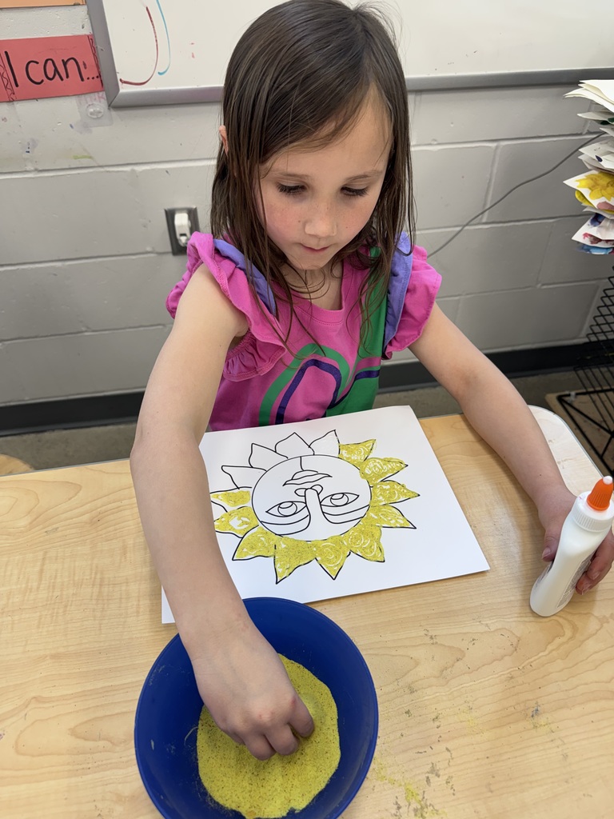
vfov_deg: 71.6
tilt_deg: -43.4
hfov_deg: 56.8
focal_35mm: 24
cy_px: 410
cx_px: 307
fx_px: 568
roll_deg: +1.7
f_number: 1.78
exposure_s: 1/120
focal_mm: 6.76
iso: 100
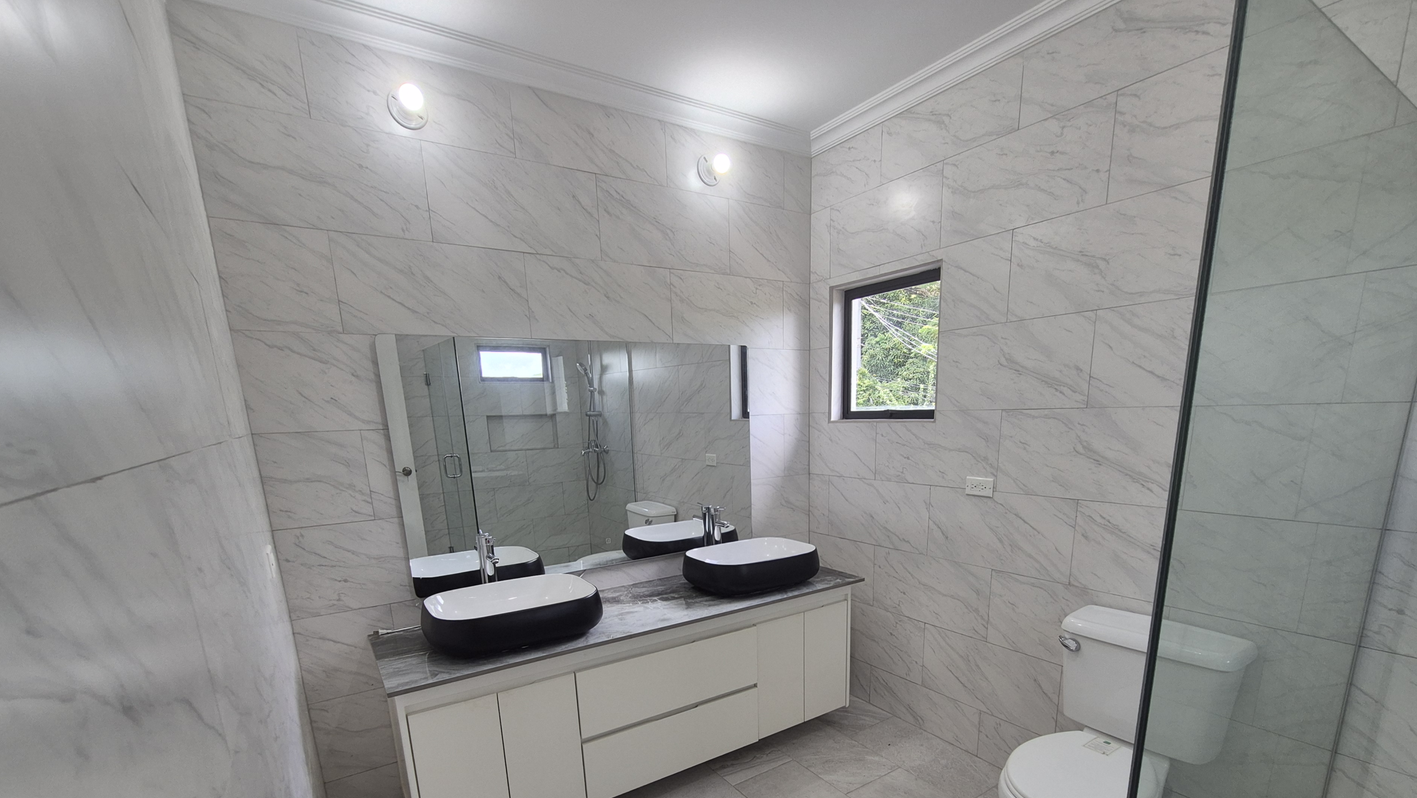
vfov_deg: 67.8
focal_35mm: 15
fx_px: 564
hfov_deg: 103.0
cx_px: 721
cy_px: 555
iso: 64
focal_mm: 2.2
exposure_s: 1/60
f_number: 2.2
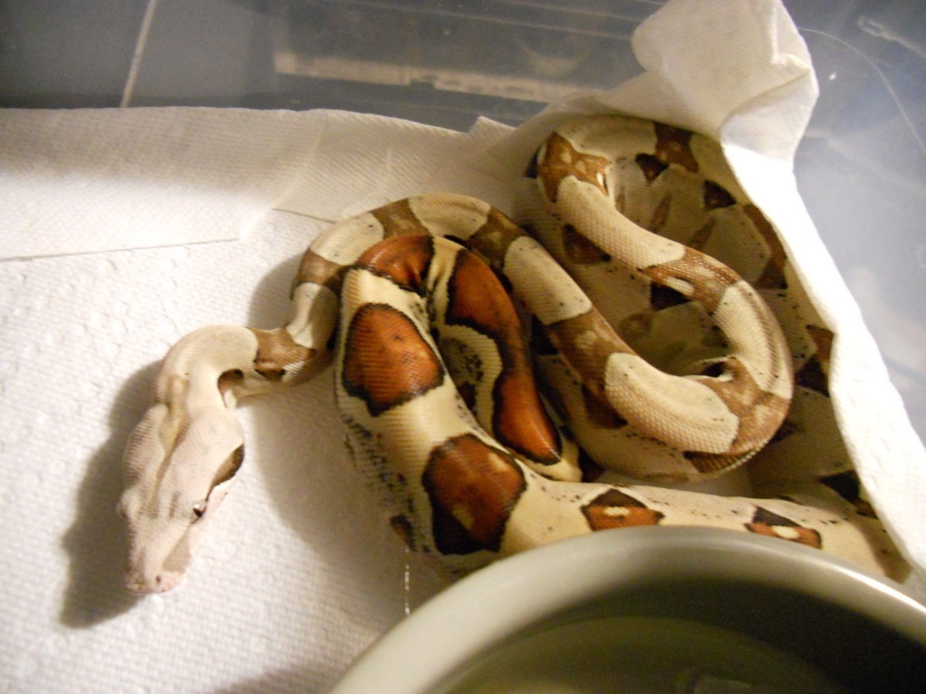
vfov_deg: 51.4
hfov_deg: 65.3
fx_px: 722
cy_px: 347
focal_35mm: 27
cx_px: 463
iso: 640
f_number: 3.2
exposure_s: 1/8
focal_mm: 4.9
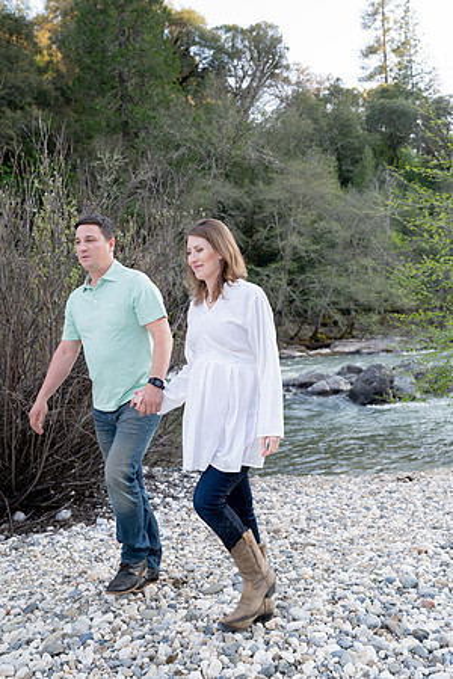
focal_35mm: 41
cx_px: 226
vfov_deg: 47.4
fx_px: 774
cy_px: 340
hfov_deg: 32.6
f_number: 5
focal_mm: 41
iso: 800
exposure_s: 1/250
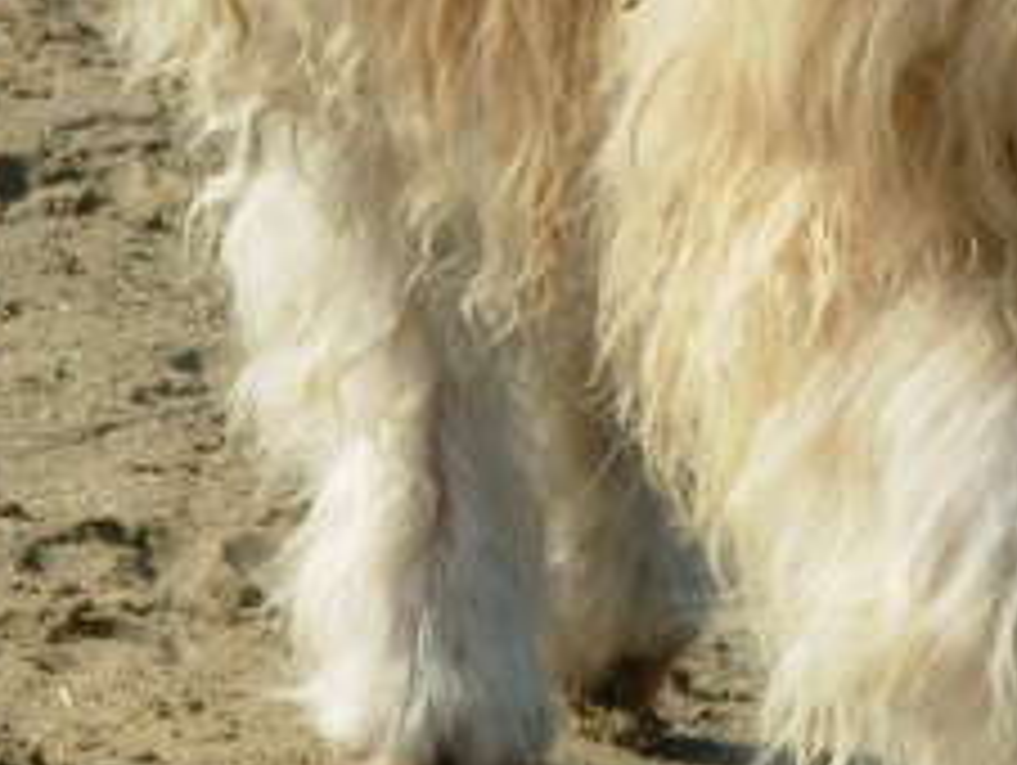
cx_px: 945
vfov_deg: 2.5
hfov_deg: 3.3
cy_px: -230
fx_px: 17382
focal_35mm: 591
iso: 50
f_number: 5
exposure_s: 1/483
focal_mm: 31.4
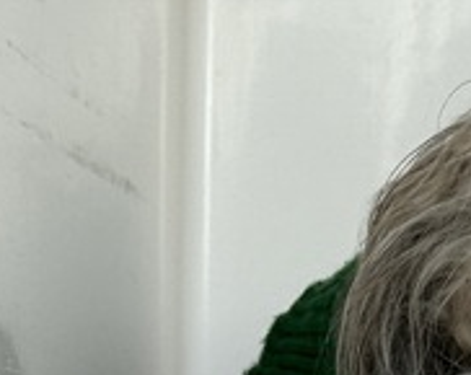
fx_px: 1990
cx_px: 419
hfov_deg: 13.4
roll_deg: -0.7
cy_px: 947
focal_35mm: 143
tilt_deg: -12.4
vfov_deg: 9.4
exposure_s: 1/121
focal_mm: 5.7
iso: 100
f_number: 1.5
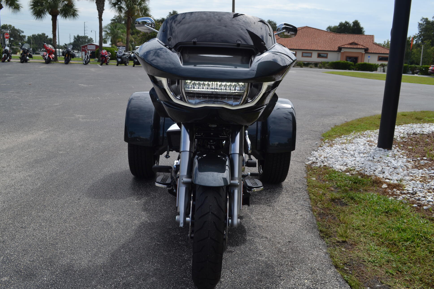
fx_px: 374
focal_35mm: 31
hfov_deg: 60.3
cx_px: 213
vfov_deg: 42.3
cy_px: 148
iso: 100
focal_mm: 20
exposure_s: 1/250
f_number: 8
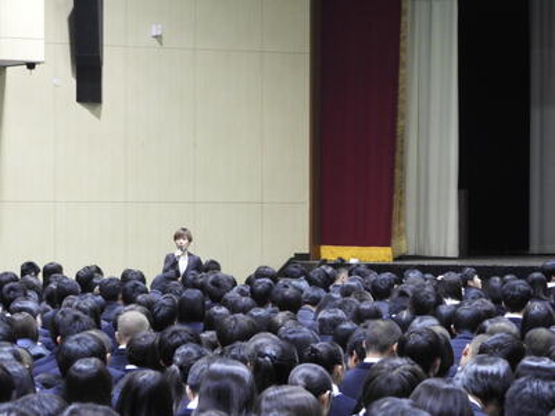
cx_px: 278
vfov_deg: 8.7
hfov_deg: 11.6
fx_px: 2726
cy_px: 208
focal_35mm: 170
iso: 800
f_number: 5.2
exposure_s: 1/15
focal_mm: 30.5
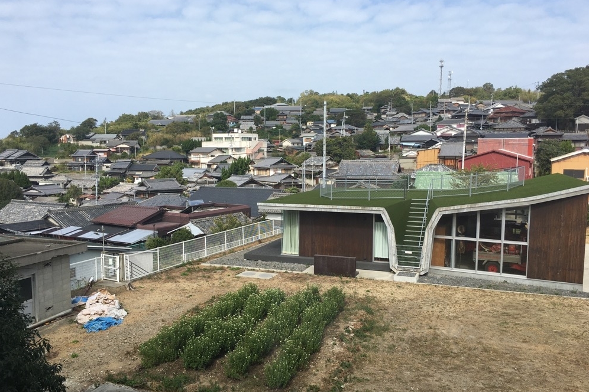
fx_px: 507
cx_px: 290
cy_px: 210
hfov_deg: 60.3
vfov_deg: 42.3
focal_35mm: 31
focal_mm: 4.15
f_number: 2.2
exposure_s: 1/1538
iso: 25
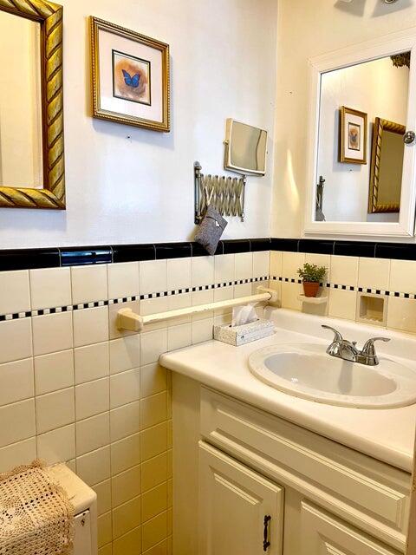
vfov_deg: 67.3
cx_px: 208
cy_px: 278
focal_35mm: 26
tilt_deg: -6.9
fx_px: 417
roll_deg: -0.3
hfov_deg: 53.1
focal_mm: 4.2
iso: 100
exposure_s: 1/60
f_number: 1.6
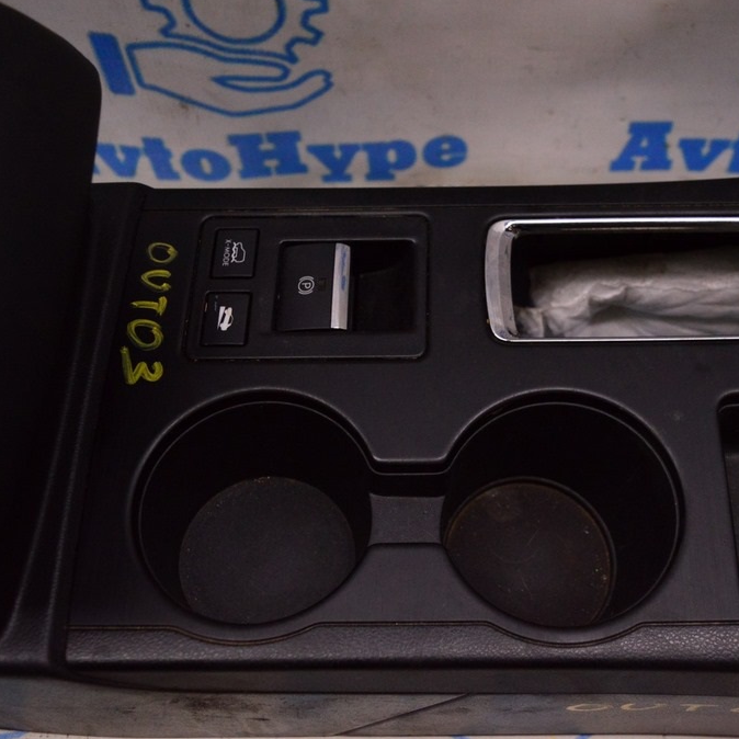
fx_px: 982
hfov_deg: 40.9
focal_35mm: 41
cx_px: 469
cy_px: 368
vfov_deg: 41.3
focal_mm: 21
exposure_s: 1/400
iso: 1600
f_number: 4
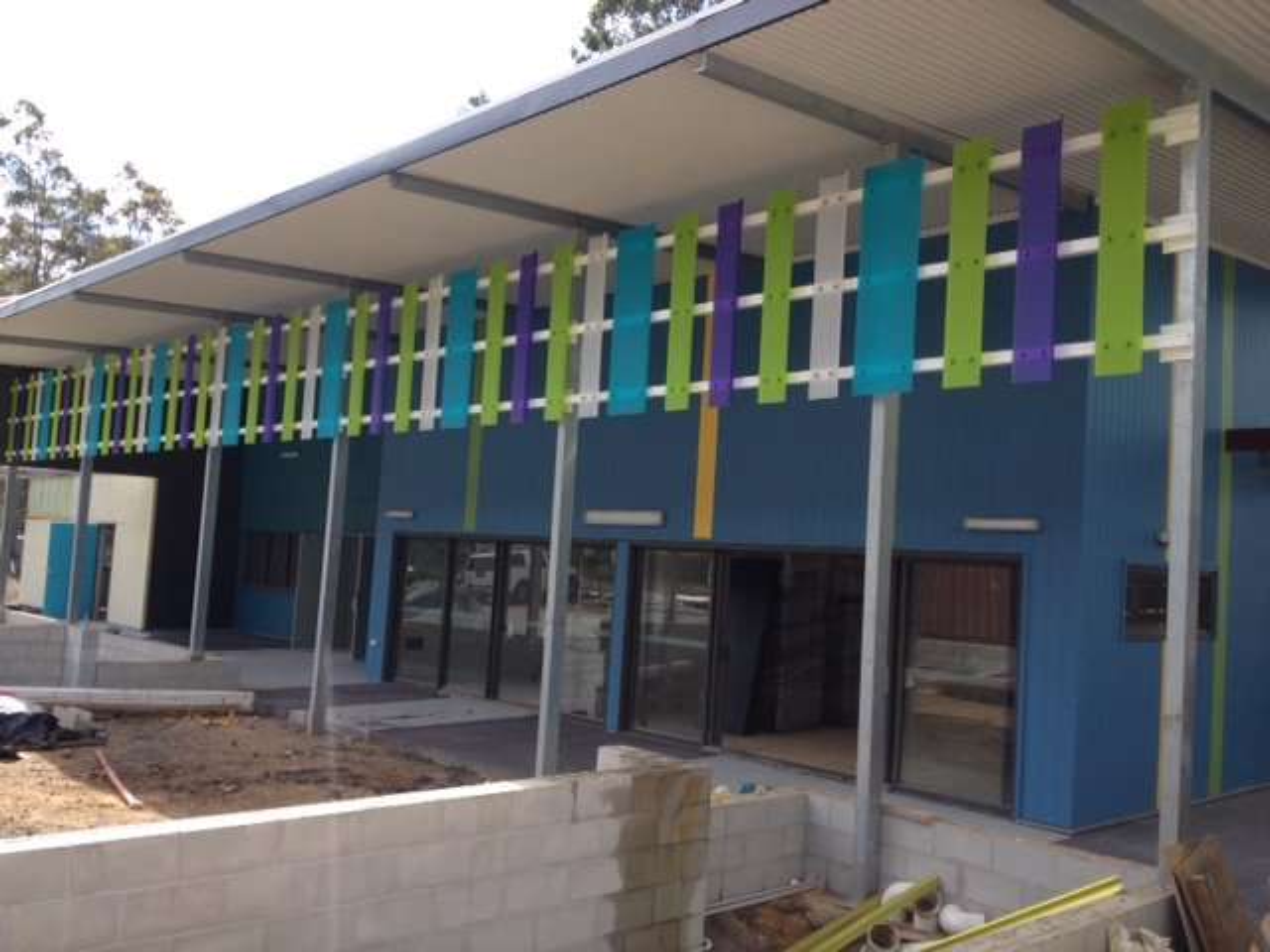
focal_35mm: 35
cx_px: 635
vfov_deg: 40.7
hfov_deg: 52.6
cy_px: 476
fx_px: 1284
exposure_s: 1/569
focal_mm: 4.28
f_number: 2.4
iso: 50
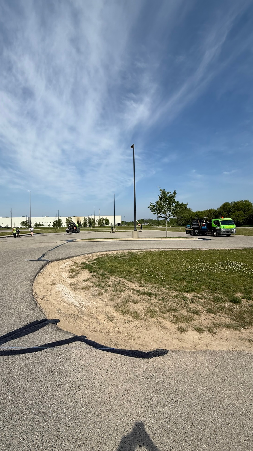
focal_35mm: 16
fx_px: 191
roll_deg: -0.7
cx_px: 97
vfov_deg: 99.4
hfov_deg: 66.2
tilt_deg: +1.3
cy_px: 222
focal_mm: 2.22
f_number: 2.2
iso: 50
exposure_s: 1/4149
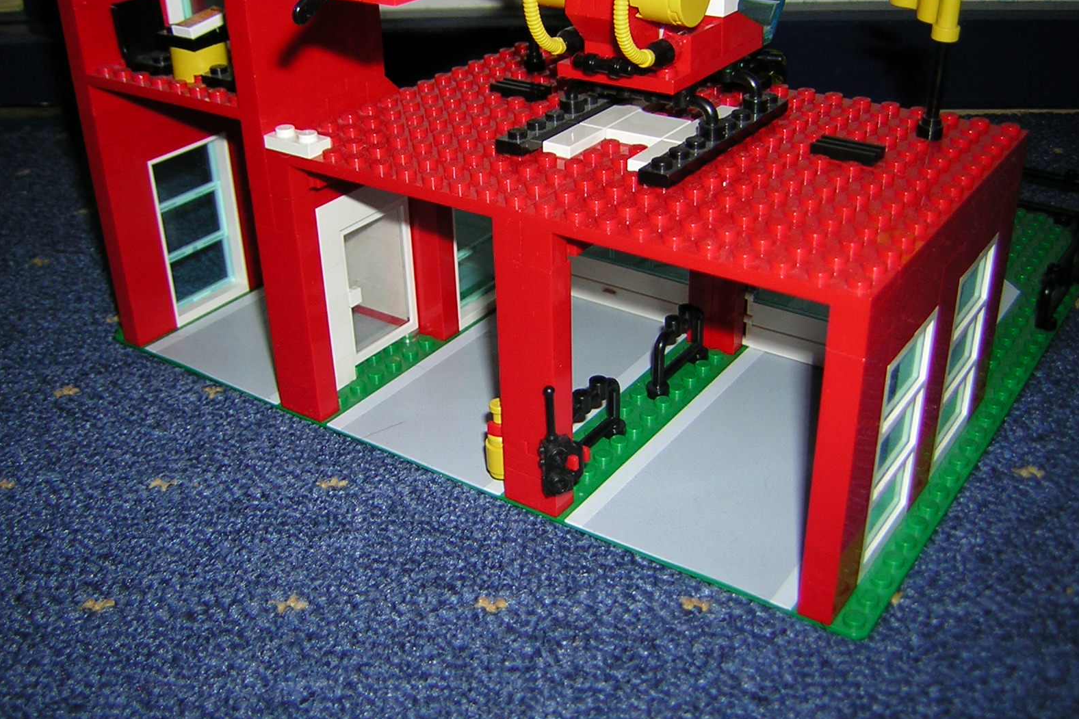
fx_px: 1139
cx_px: 535
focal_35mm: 38
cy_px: 328
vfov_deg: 35.0
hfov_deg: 50.7
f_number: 2.6
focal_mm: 4.7
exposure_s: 1/60.1
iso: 50
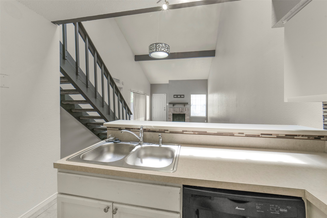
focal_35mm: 14
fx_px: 127
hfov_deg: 104.2
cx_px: 164
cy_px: 109
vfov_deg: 81.2
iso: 500
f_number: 11
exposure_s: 1/25
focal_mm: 14
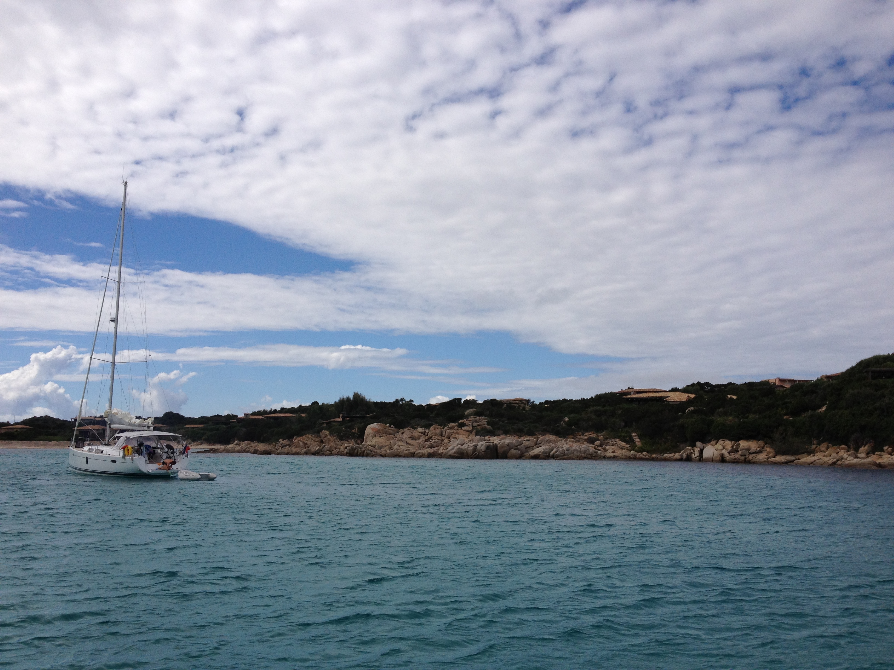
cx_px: 447
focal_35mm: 35
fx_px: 904
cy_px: 335
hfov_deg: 52.6
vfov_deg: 40.7
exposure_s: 1/3690
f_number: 2.4
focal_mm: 4.28
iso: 64
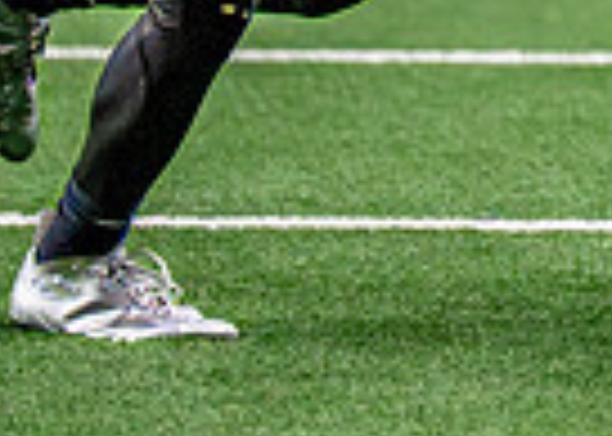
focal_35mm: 1301
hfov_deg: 1.5
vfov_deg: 1.1
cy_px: -525
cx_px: 1001
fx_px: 22602
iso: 5000
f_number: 2.8
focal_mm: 185
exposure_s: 1/2000
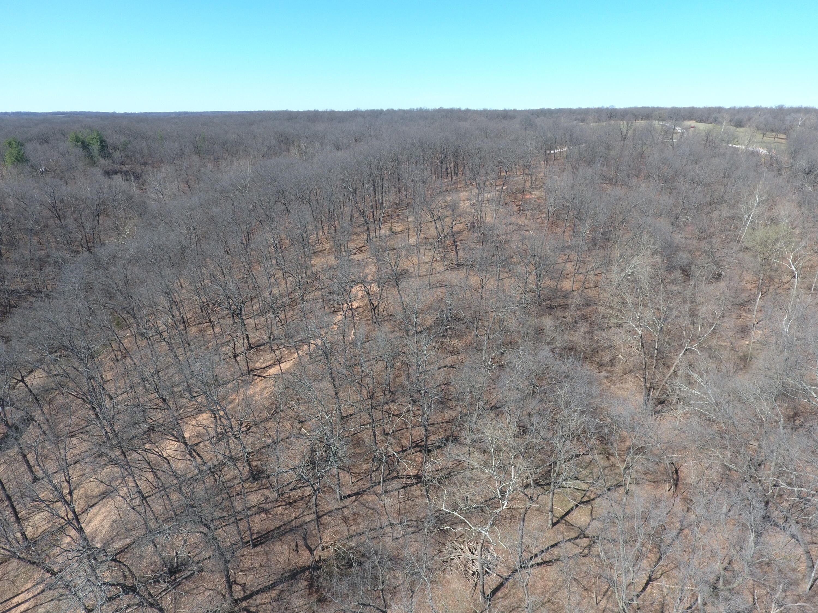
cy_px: 306
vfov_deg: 66.0
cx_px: 409
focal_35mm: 20
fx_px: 473
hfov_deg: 81.7
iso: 100
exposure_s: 1/609
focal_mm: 3.61
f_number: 2.8
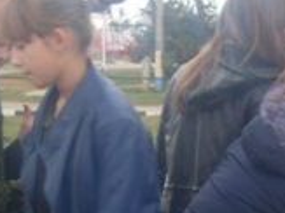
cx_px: 381
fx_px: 1497
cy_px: 407
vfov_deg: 7.8
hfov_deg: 10.6
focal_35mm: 182
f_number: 2.8
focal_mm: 6.3
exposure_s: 1/125
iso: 80
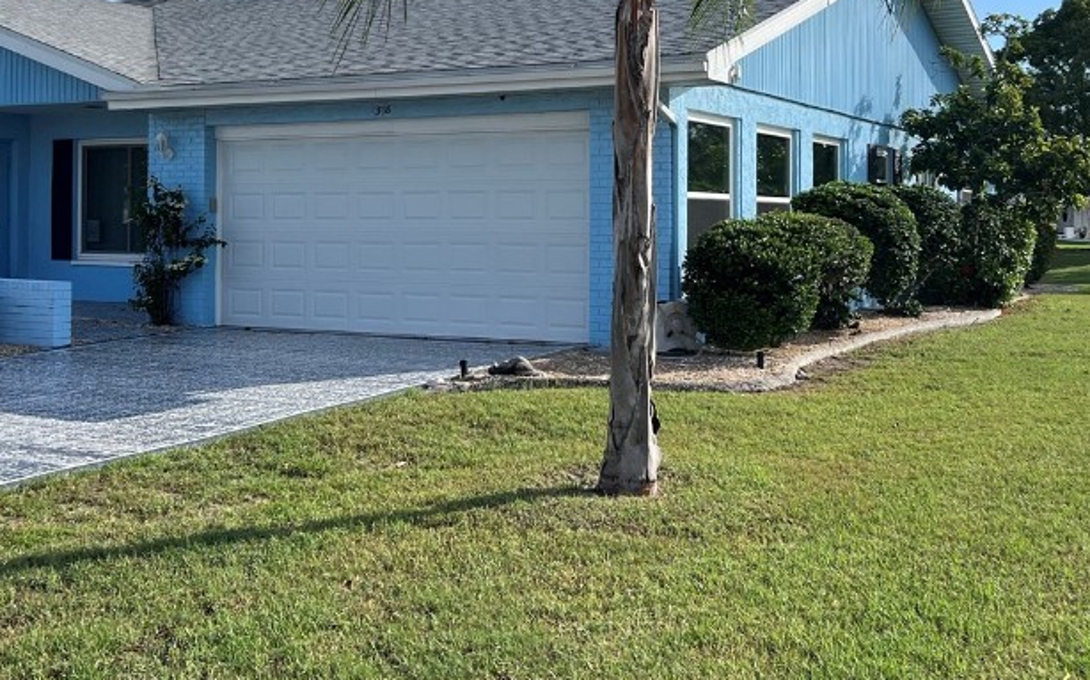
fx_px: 1366
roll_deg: +0.7
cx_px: 550
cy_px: 174
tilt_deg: +0.3
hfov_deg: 43.5
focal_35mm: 46
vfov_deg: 27.6
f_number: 1.5
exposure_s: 1/4274
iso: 50
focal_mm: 5.7
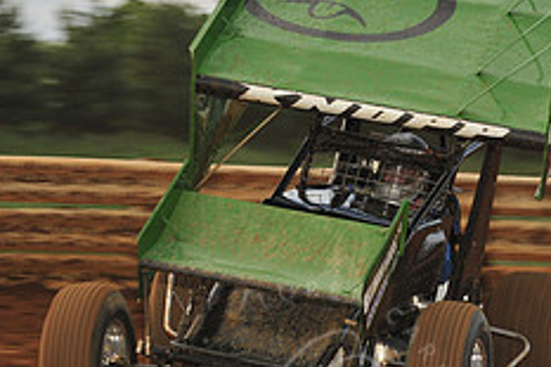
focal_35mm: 279
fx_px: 4267
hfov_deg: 7.4
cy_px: 206
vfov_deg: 4.9
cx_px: 312
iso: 500
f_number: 9
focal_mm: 112
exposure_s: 1/320
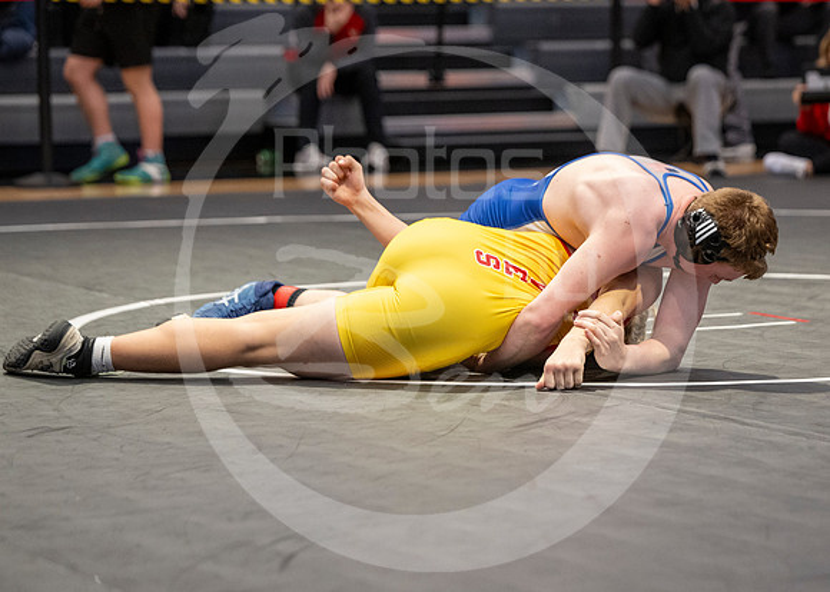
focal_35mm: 133
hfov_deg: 15.1
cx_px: 508
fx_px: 3138
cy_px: 392
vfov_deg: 10.8
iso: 3200
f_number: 2.8
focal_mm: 96
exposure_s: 1/1000
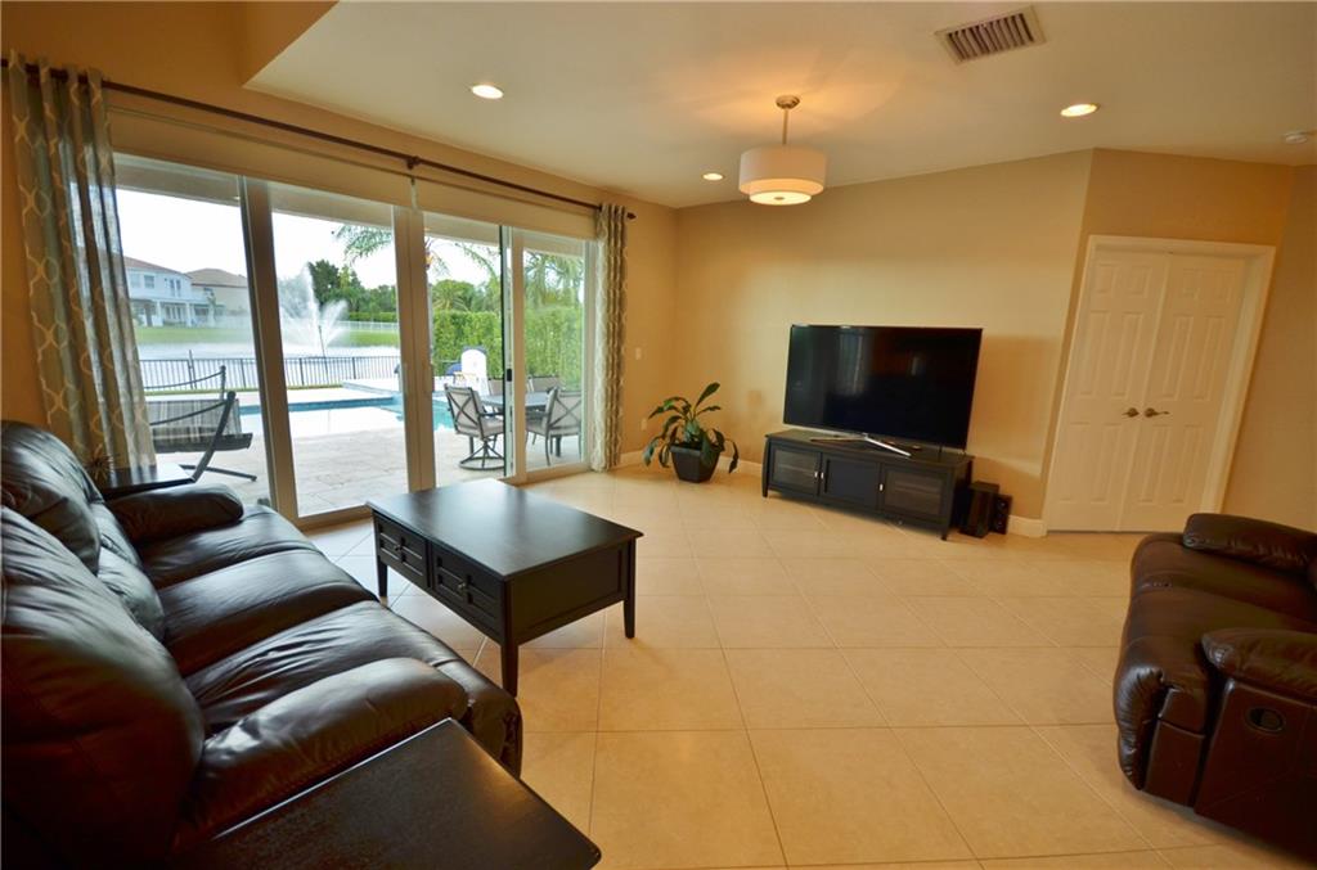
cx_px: 658
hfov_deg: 95.1
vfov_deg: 71.7
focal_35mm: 16
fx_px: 602
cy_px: 435
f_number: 5
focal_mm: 11
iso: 200
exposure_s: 1/60
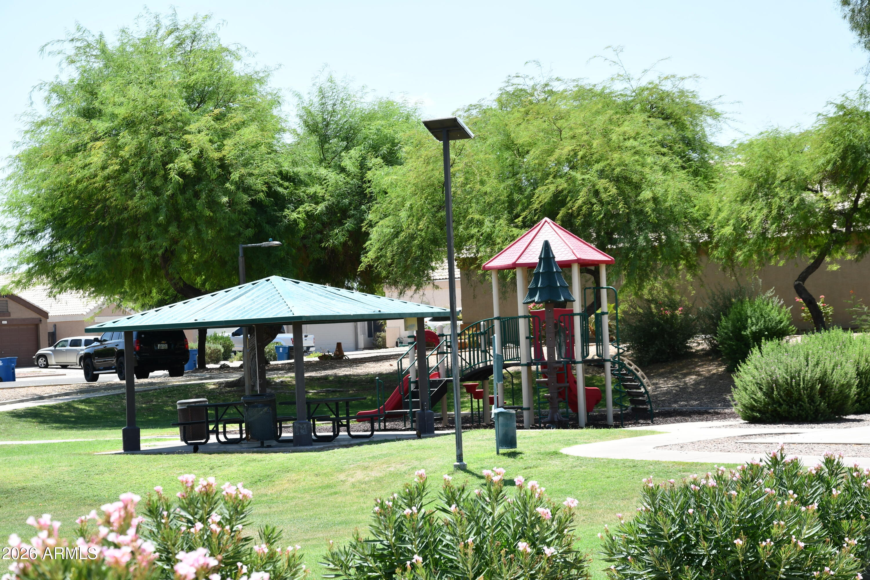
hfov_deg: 20.6
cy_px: 290
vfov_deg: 13.8
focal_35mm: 99
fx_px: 2392
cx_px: 435
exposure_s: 1/250
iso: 160
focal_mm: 66
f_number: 8
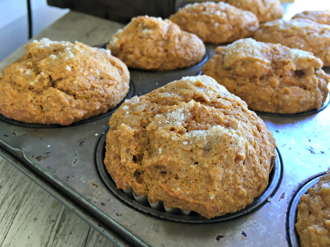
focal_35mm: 29
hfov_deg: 61.7
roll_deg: -2.3
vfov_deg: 48.2
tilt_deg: -34.3
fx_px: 276
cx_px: 165
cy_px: 124
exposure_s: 1/30
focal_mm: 4.15
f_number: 2.2
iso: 50
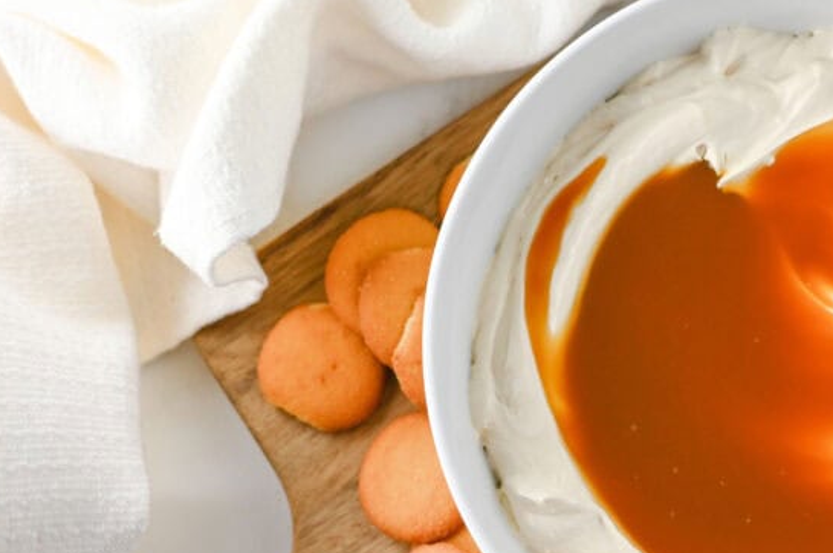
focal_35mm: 94
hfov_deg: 21.2
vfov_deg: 14.5
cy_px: 337
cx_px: 764
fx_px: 2172
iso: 360
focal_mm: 50
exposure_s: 1/100
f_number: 4
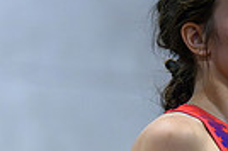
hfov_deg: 2.6
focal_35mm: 782
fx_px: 4947
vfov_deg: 1.8
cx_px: 179
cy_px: 276
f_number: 2.8
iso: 10000
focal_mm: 160
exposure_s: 1/800
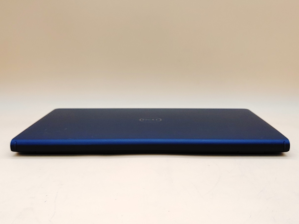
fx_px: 380
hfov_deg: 42.9
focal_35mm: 44
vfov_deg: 32.9
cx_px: 150
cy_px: 112
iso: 50
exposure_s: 1/97
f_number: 1.8
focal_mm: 4.36
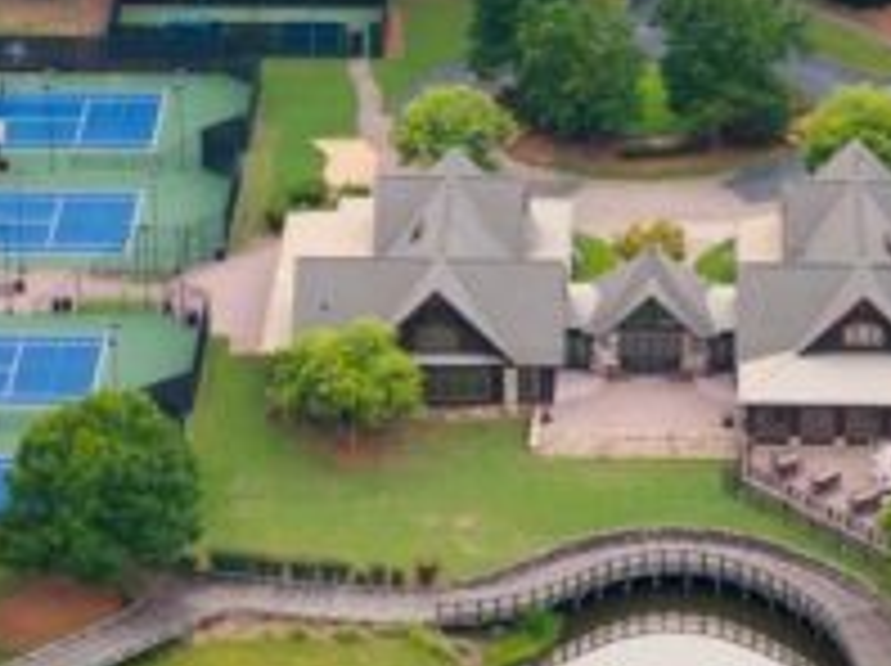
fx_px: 5450
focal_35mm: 212
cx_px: 608
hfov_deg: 9.3
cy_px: 457
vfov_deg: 7.0
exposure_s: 1/15
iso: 200
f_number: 2.8
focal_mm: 19.35
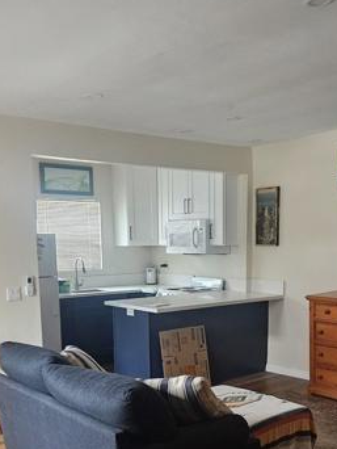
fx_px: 557
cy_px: 339
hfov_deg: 33.6
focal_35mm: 43
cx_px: 185
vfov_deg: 42.4
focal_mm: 5.4
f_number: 1.8
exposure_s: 1/120
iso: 800
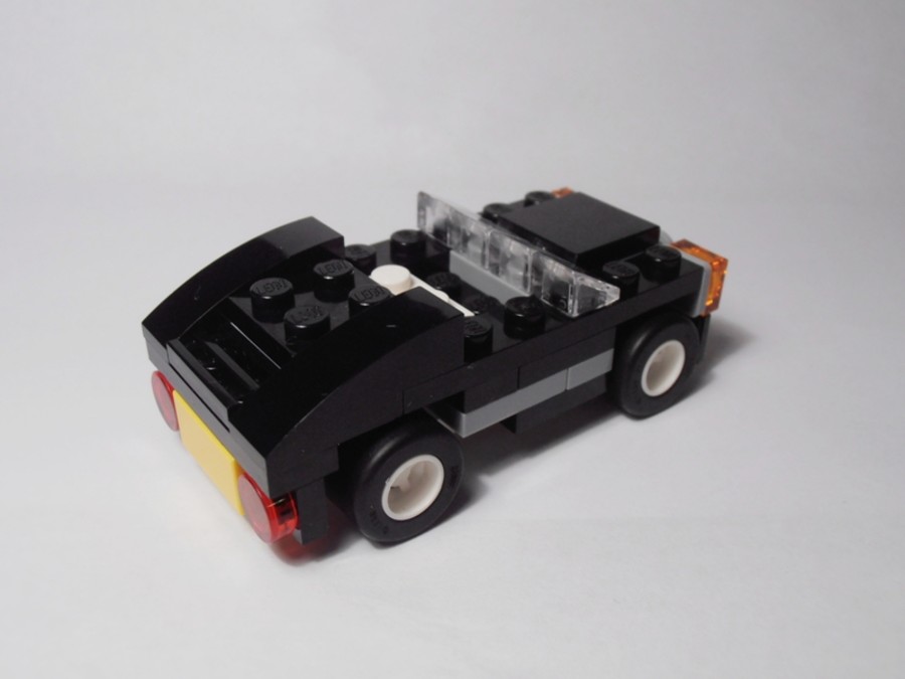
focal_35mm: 37
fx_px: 967
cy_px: 340
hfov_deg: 50.1
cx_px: 452
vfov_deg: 38.7
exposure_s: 1/60
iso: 80
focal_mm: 6.61
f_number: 3.9
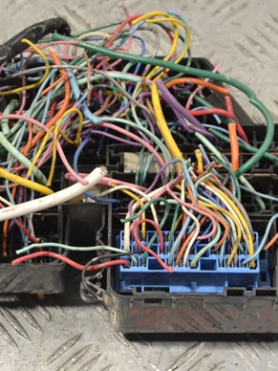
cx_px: 117
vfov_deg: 17.3
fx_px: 1221
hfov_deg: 13.0
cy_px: 173
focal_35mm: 114
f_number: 8
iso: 3200
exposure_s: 1/250
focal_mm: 48
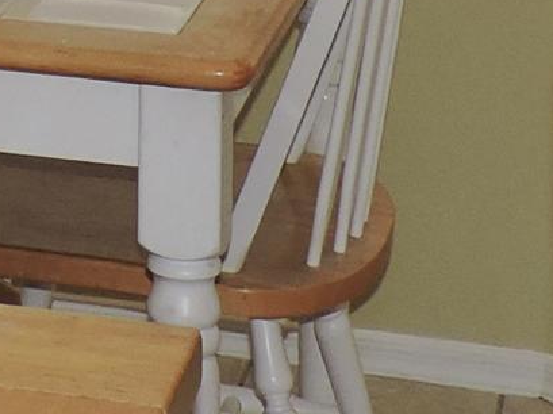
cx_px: -214
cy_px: -621
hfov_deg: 10.9
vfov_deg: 7.8
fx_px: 2809
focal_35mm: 176
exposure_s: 1/250
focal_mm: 4.3
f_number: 3
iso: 100
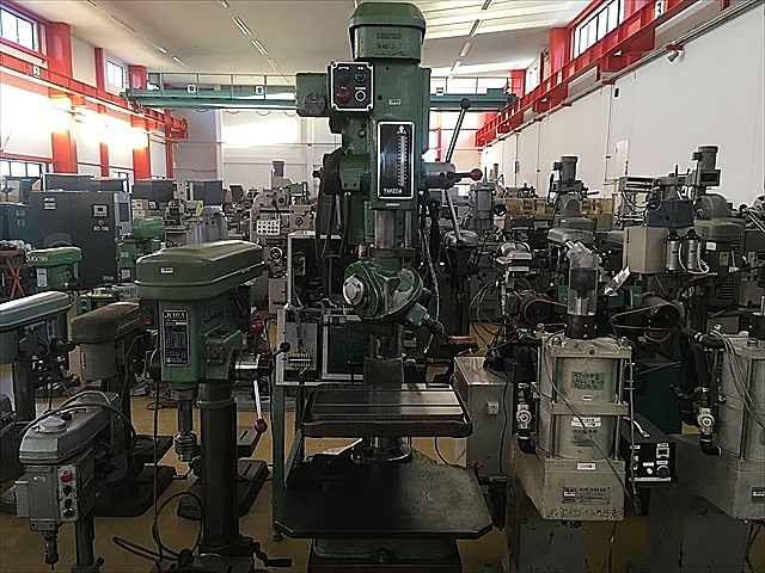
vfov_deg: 48.2
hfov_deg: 61.7
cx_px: 382
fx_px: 641
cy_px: 286
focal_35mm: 29
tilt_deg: -7.1
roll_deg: -0.7
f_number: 2.2
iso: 40
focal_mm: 4.15
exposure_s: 1/30
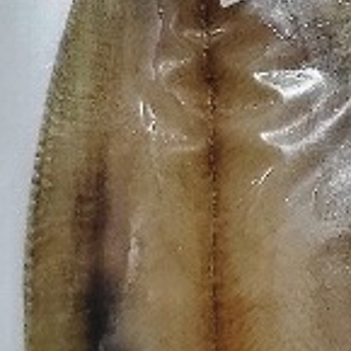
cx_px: 431
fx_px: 1457
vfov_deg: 13.6
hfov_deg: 13.3
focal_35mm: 127
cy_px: 24
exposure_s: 1/60
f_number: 1.8
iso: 160
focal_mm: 4.25
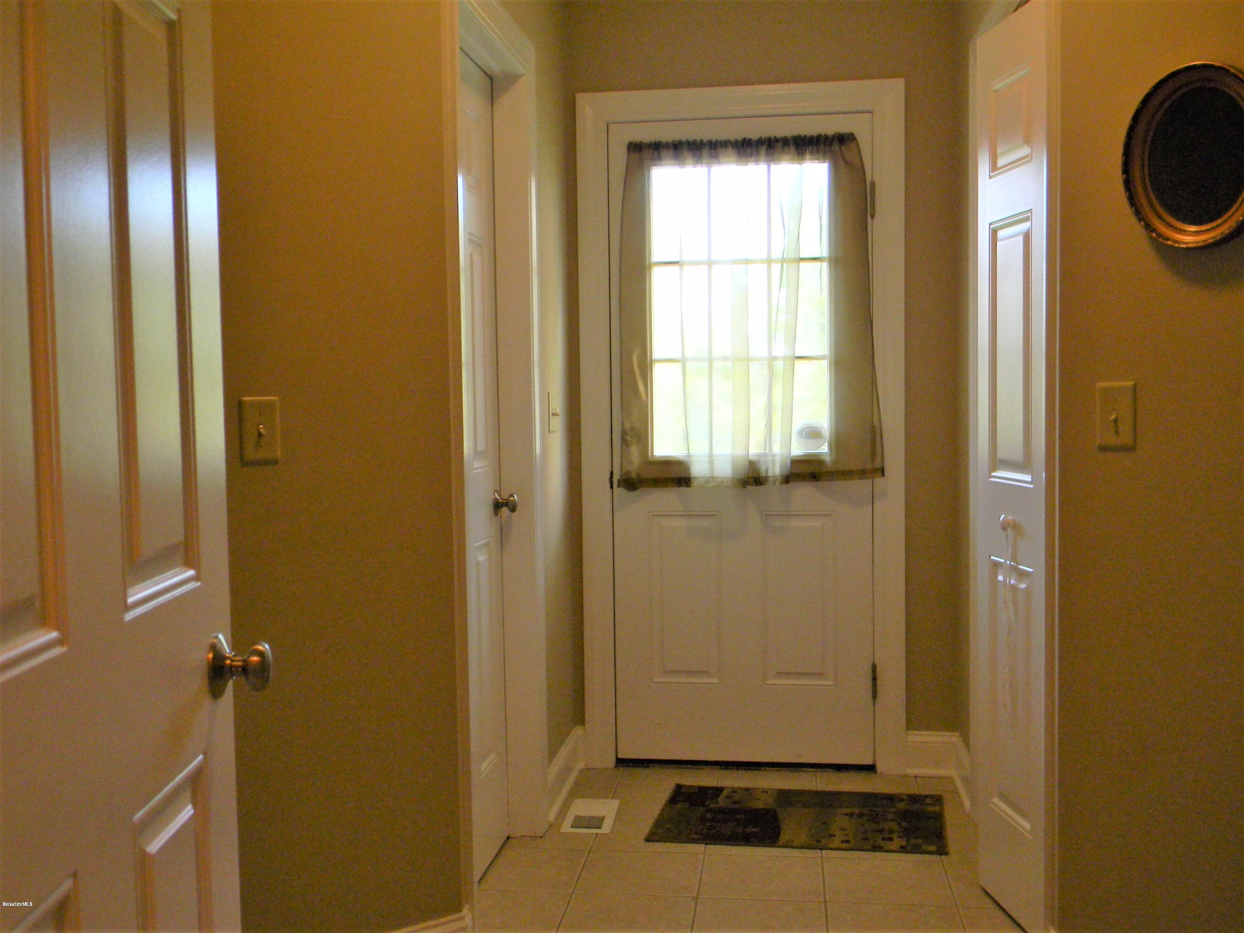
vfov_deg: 39.7
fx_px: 1294
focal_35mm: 36
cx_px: 622
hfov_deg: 51.4
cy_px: 466
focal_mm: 6.4
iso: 273
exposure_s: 1/30
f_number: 3.7
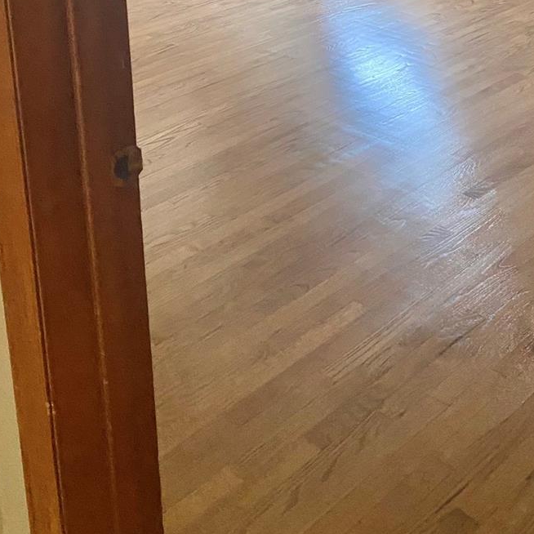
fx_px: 942
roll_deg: +0.6
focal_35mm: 54
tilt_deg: -14.7
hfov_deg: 31.3
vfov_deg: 29.0
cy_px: -33
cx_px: 368
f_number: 1.8
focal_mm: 4.25
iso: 500
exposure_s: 1/60
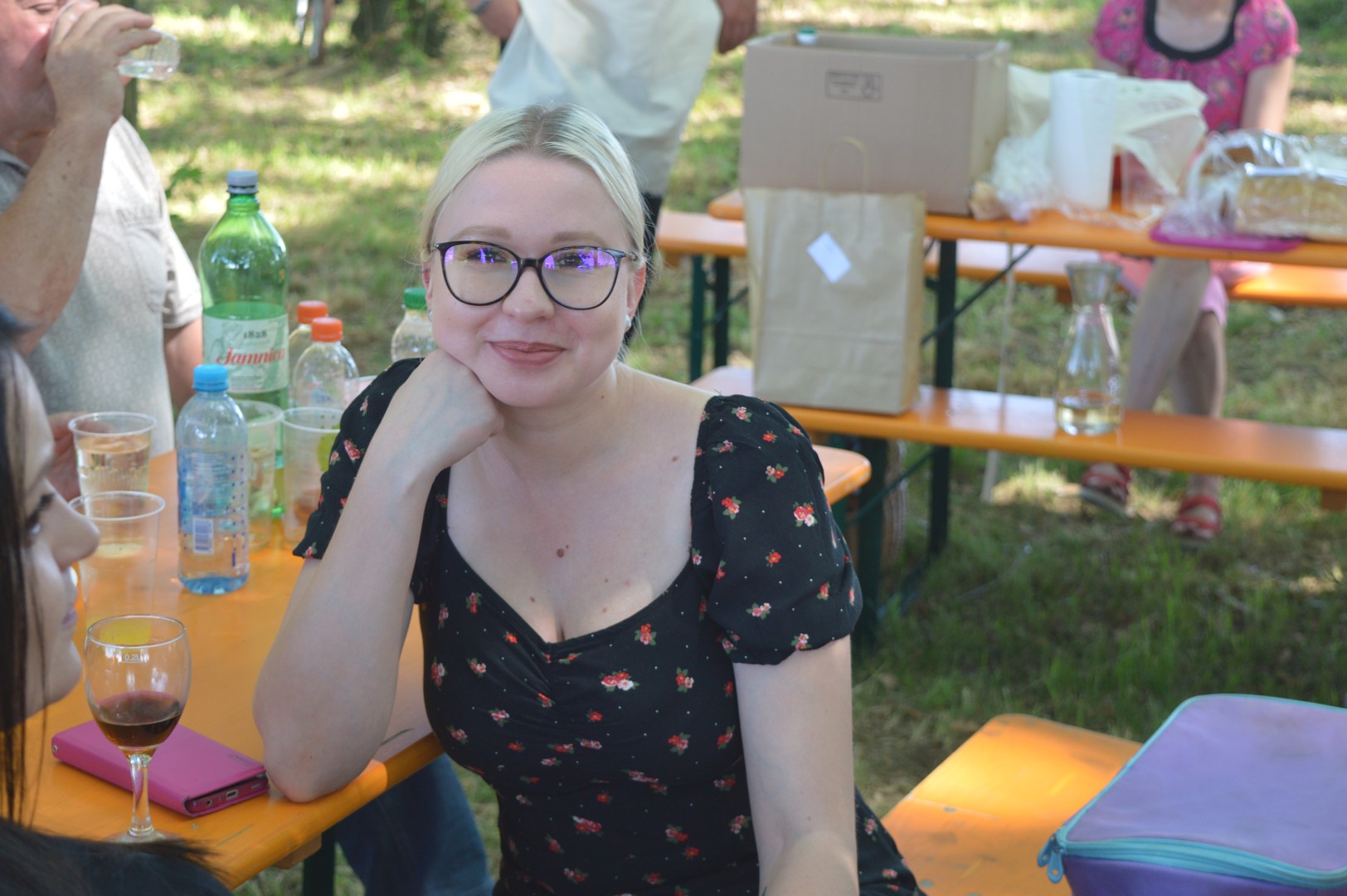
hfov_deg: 28.1
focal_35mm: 72
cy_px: 448
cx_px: 674
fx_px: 2692
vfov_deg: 18.9
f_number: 5.3
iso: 400
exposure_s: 1/100
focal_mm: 48
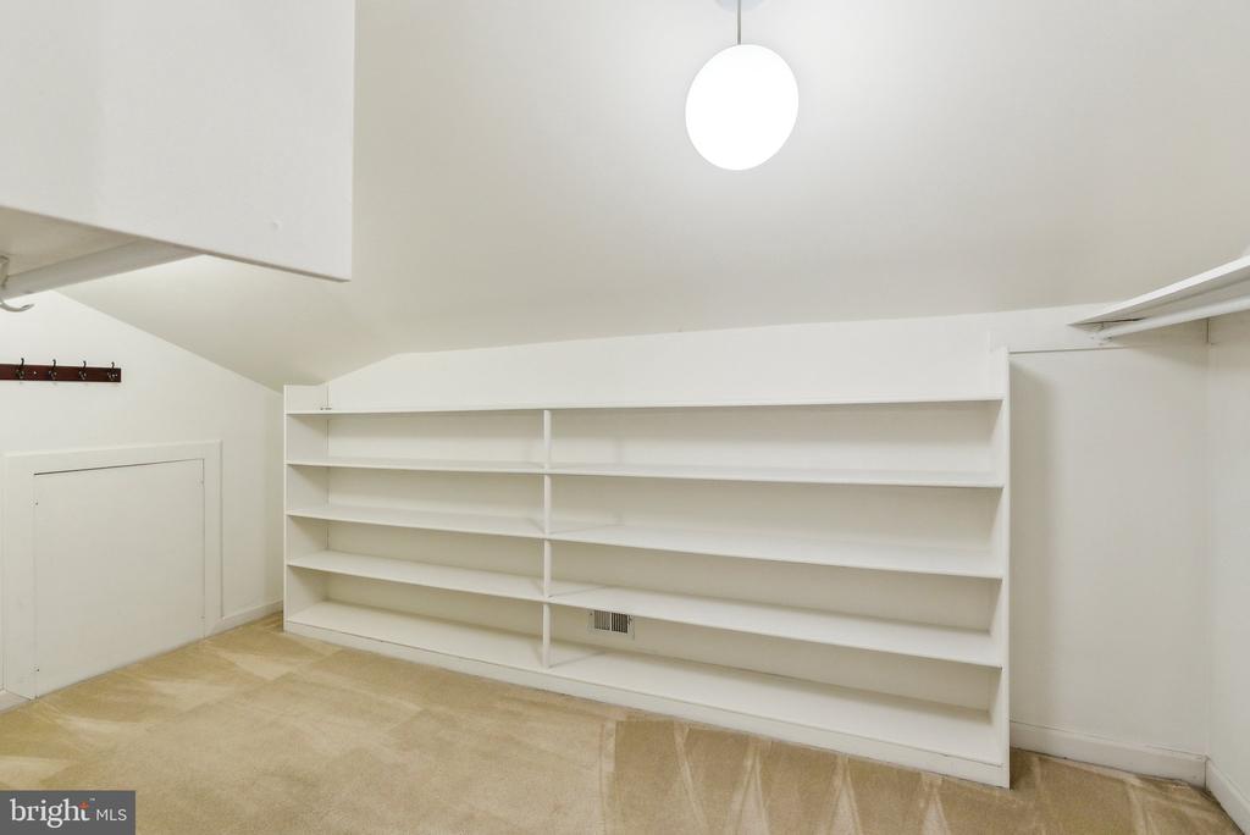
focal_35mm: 16
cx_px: 625
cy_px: 418
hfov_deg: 96.7
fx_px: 556
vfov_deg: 73.8
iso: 1600
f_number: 5.6
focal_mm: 16
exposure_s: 1/125
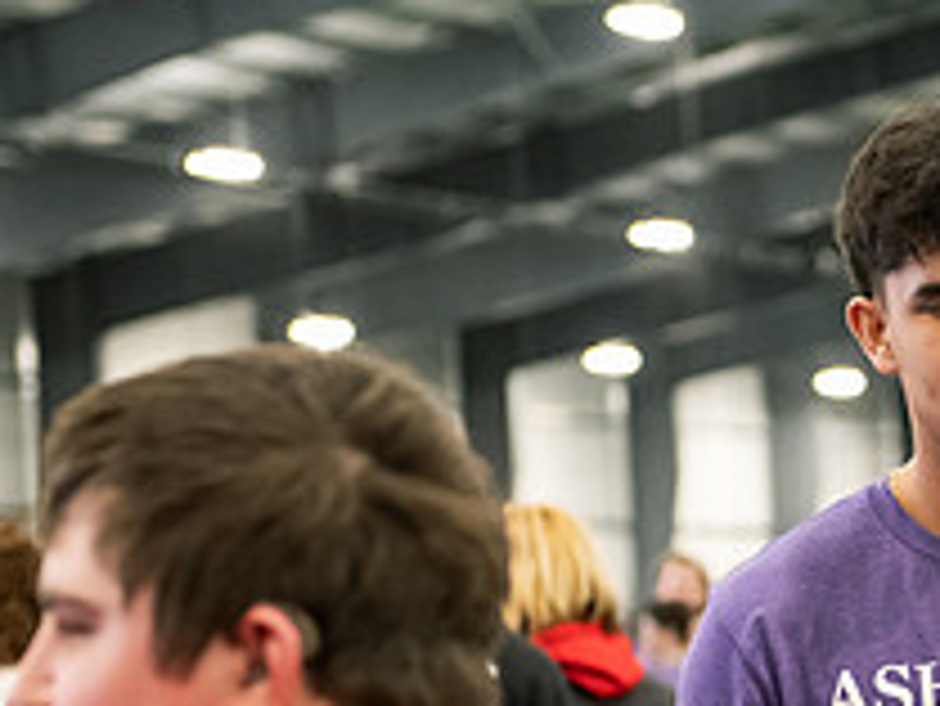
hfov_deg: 12.1
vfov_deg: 9.2
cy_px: 636
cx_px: 1133
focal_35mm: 160
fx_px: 4347
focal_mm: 60
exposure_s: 1/200
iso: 4000
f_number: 3.2
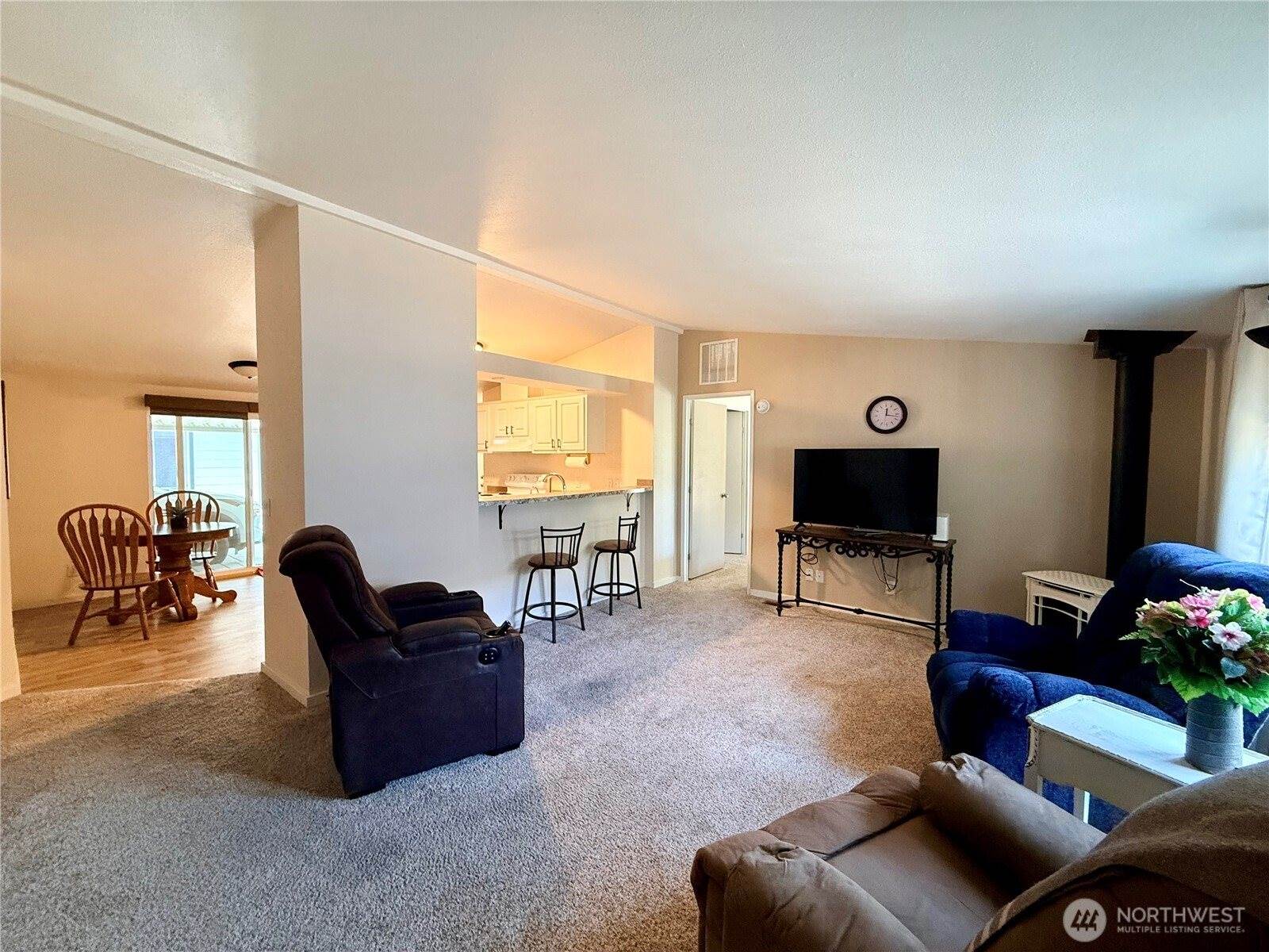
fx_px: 513
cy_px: 476
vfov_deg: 85.7
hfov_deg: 102.1
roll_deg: -0.7
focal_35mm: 14
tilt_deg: -2.2
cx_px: 634
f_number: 2.2
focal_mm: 2.22
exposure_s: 1/60
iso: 400
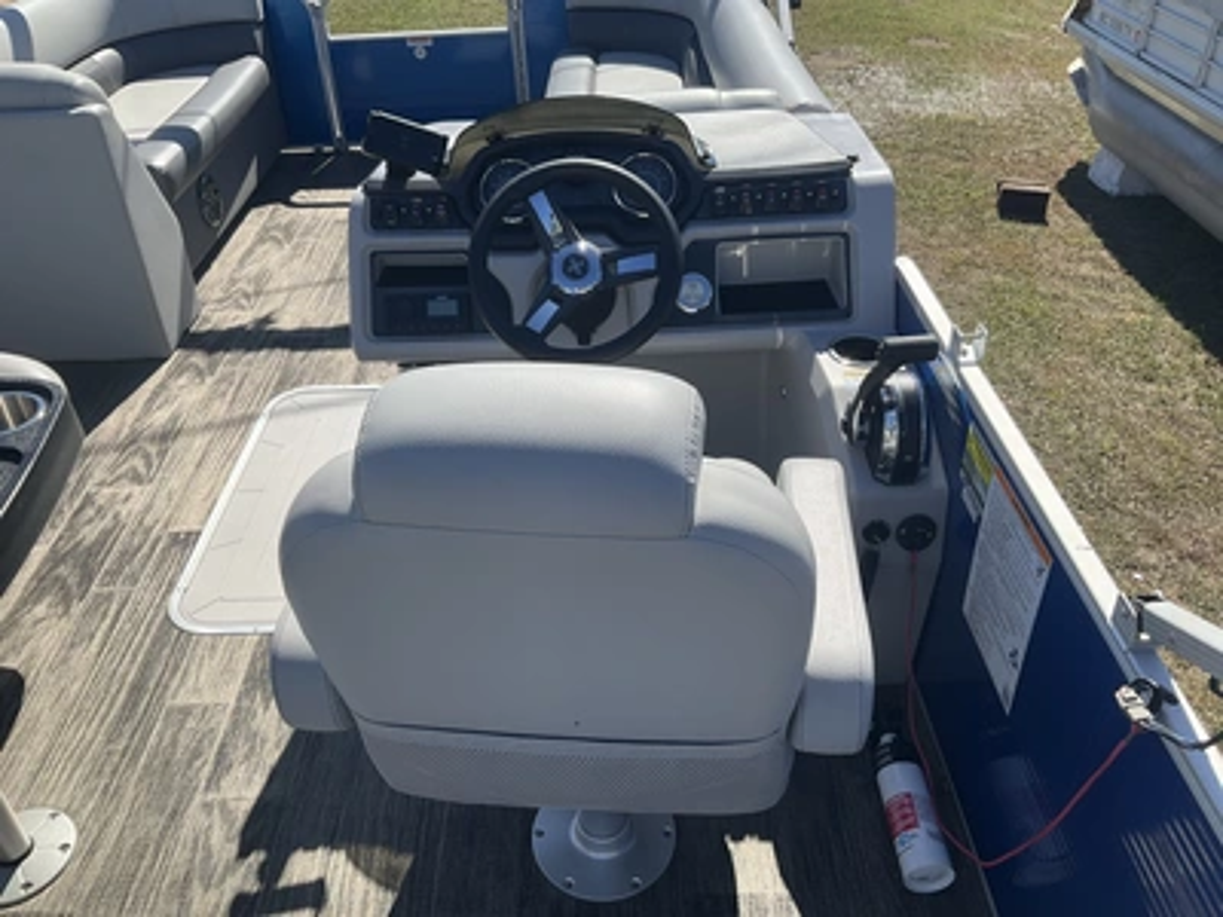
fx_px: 1025
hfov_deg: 61.7
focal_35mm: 29
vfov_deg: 48.2
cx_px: 612
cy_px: 458
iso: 25
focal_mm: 3
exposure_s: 1/1577
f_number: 1.8
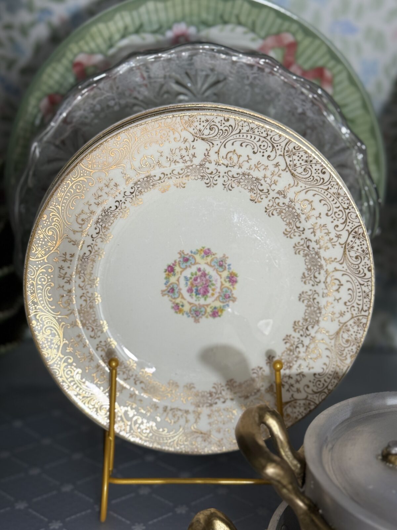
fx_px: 734
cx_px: 198
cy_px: 265
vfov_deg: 39.7
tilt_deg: -18.1
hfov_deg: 30.3
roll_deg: +3.2
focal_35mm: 48
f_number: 1.78
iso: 200
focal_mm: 6.76
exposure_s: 1/60
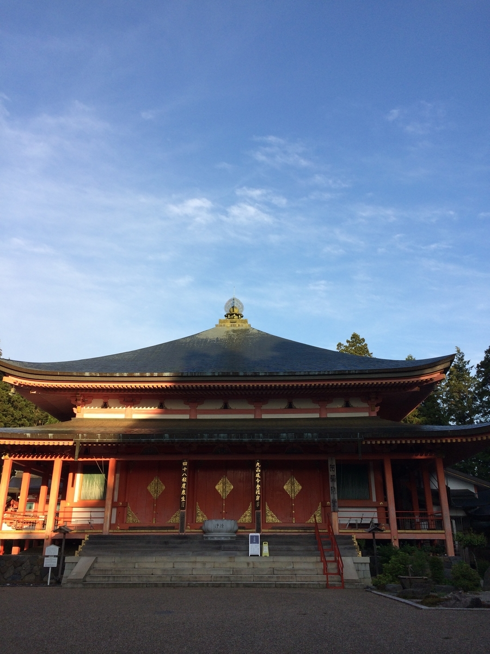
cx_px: 245
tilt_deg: +18.6
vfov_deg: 61.7
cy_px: 327
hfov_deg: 48.2
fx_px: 547
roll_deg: +0.9
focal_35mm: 29
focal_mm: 4.15
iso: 32
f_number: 2.2
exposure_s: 1/820
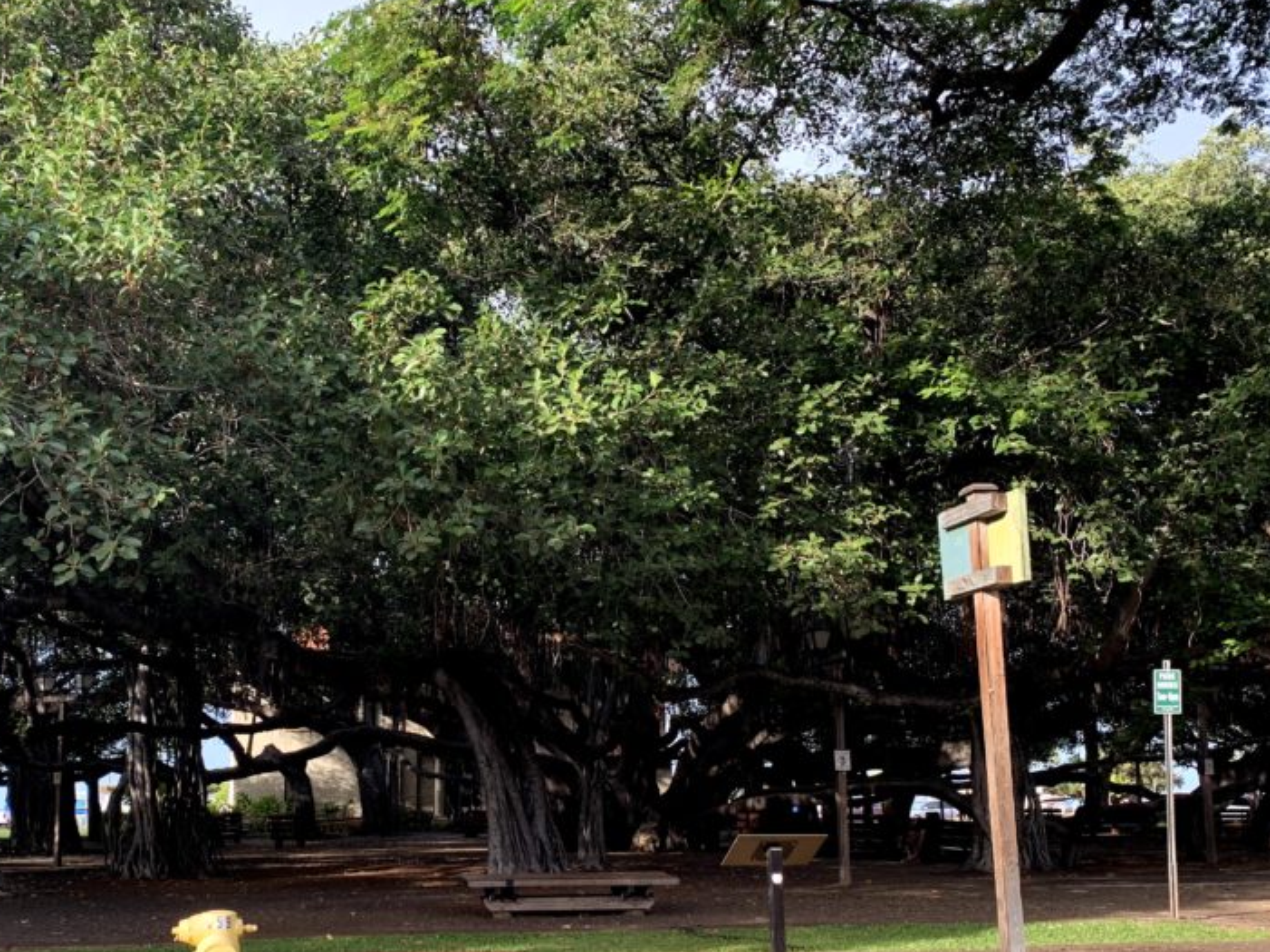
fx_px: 1393
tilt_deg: +7.2
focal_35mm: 38
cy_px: 618
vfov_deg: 37.4
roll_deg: +0.4
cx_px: 495
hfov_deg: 48.6
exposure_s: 1/320
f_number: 1.8
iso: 25
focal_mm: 4.25
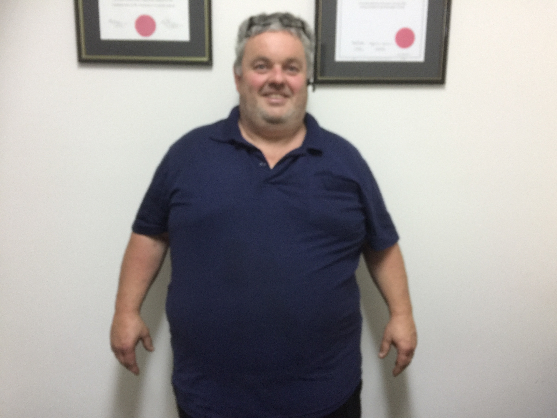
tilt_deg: -11.4
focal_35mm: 29
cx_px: 278
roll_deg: -0.6
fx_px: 467
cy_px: 209
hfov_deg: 61.7
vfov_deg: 48.2
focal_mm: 4.15
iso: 100
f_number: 2.2
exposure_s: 1/10
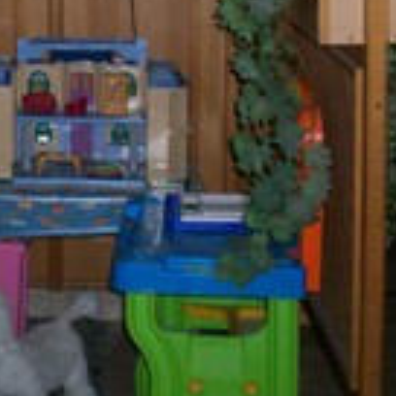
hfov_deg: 14.3
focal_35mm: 117
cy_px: -33
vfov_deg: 14.6
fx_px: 1514
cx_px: -116
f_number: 4.5
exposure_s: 1/64
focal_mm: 5.9
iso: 140
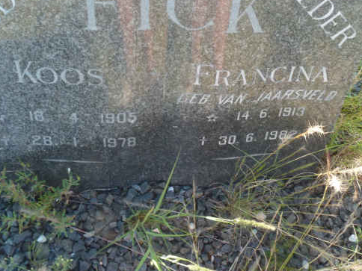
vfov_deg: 34.6
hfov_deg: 45.8
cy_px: 80
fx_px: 429
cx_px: 190
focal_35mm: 41
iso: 100
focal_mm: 4.1
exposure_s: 1/30
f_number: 6.3
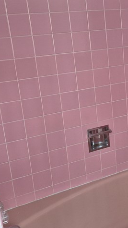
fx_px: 326
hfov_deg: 21.3
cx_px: 132
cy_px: 116
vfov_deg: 38.5
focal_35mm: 54
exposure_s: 1/60
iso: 800
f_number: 1.8
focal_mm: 5.4
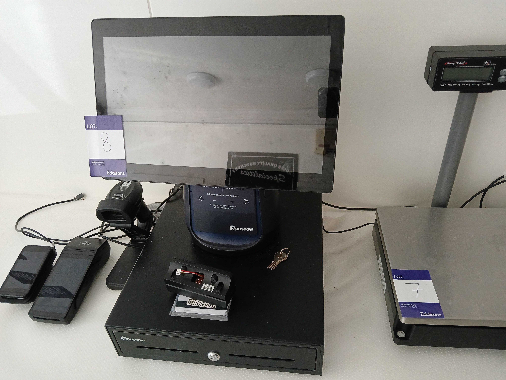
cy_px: 190
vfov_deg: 53.1
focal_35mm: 26
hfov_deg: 67.3
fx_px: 380
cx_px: 253
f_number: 1.8
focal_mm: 3.98
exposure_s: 1/50
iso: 160
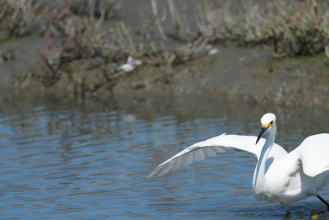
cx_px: 217
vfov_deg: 1.4
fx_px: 8874
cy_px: 141
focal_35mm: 971
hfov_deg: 2.1
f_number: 6.3
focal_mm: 560
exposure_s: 1/2500
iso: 500
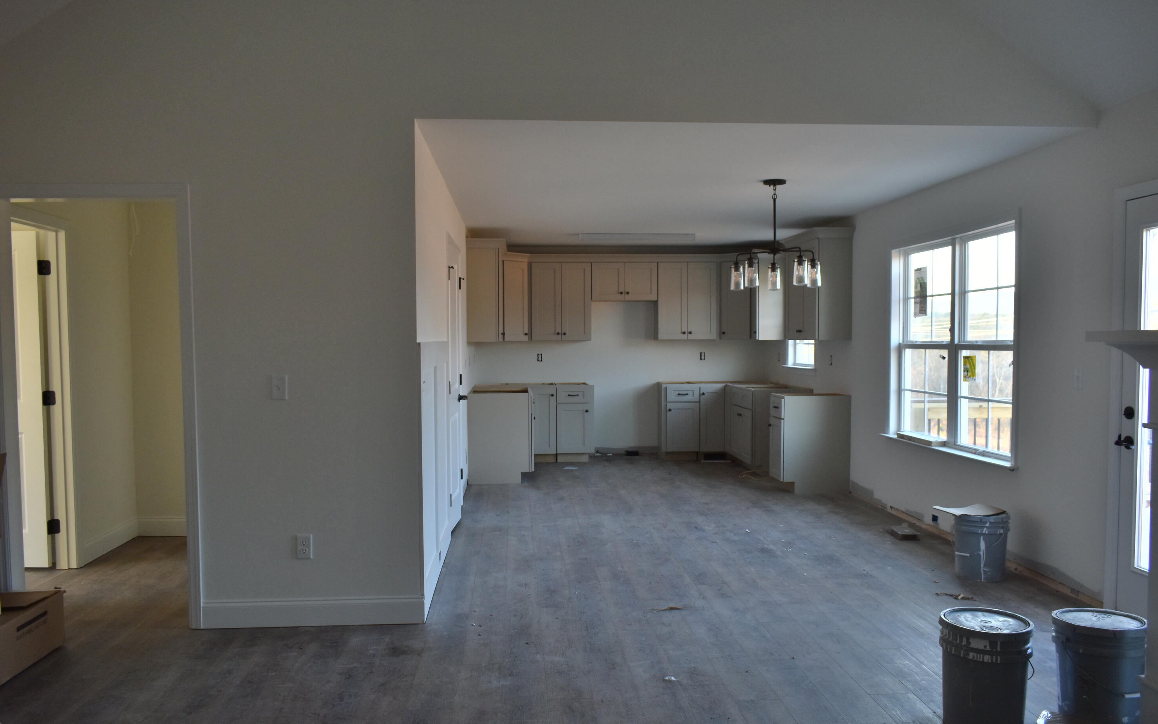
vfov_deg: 44.5
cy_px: 387
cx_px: 579
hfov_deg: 66.5
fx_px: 884
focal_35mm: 28
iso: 400
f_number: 4.8
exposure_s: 1/90
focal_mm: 18
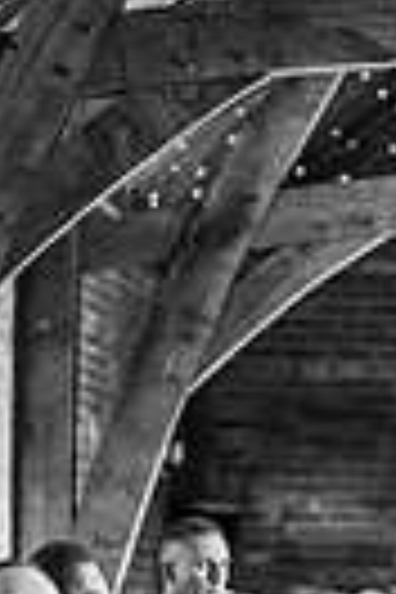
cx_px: 475
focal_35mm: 289
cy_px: 824
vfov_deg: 7.0
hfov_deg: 4.7
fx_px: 4768
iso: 1000
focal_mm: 85
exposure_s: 1/200
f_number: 1.8
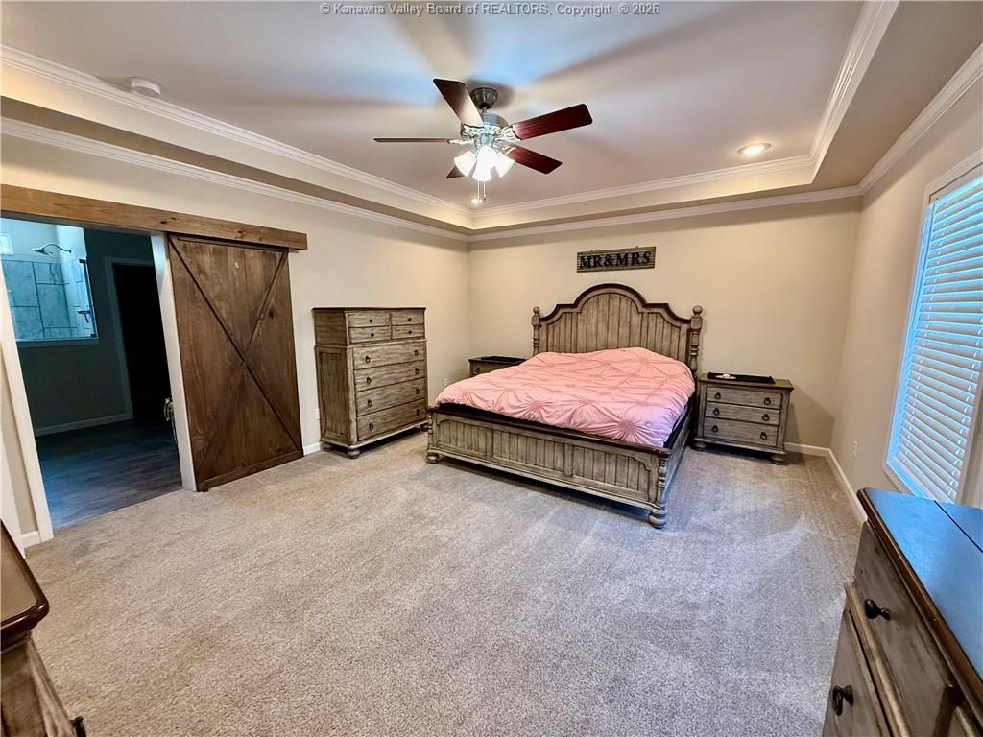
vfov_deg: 85.7
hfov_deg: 102.1
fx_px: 398
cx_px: 492
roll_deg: -0.6
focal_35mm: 14
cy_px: 368
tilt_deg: -8.4
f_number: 2.2
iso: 320
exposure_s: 1/60
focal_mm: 2.22
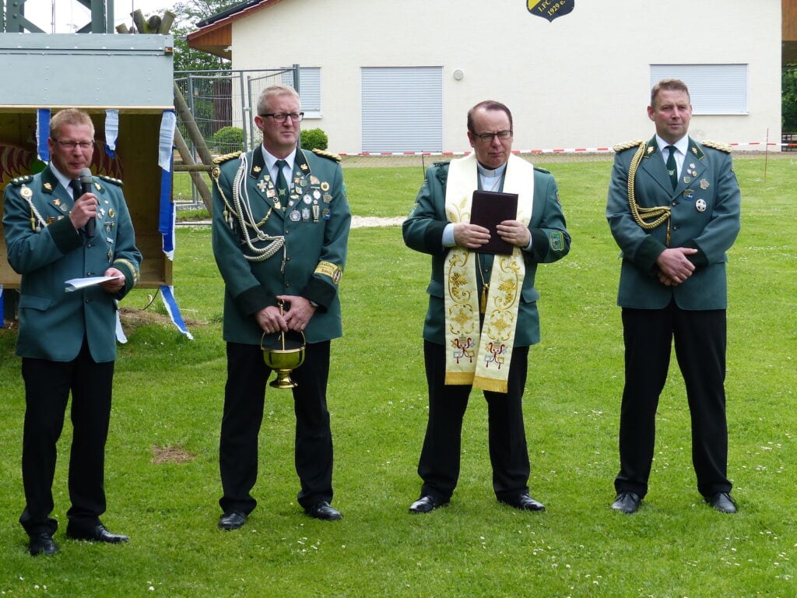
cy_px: 299
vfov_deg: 14.2
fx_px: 2394
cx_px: 398
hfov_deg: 18.9
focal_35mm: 104
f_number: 4
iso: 100
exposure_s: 1/400
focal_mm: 17.4
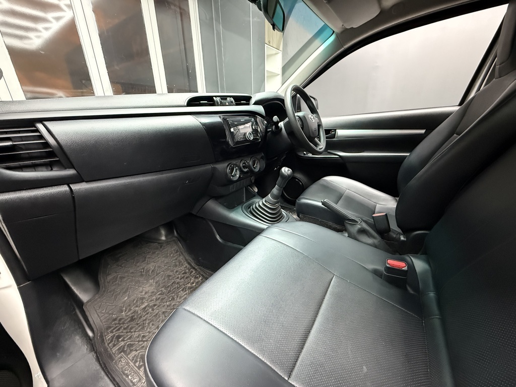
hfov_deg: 102.1
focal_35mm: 14
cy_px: 194
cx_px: 258
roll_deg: +1.1
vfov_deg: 85.7
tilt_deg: -20.4
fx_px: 209
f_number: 2.2
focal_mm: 2.22
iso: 1250
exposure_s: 1/33
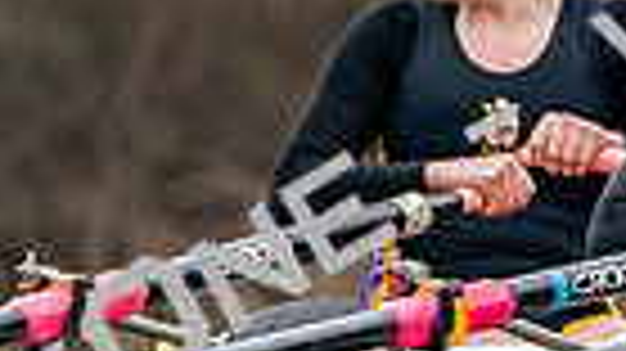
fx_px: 33925
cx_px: 1148
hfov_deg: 1.1
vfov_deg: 0.6
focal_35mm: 2045
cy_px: 101
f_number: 6.3
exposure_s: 1/2000
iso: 4000
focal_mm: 467
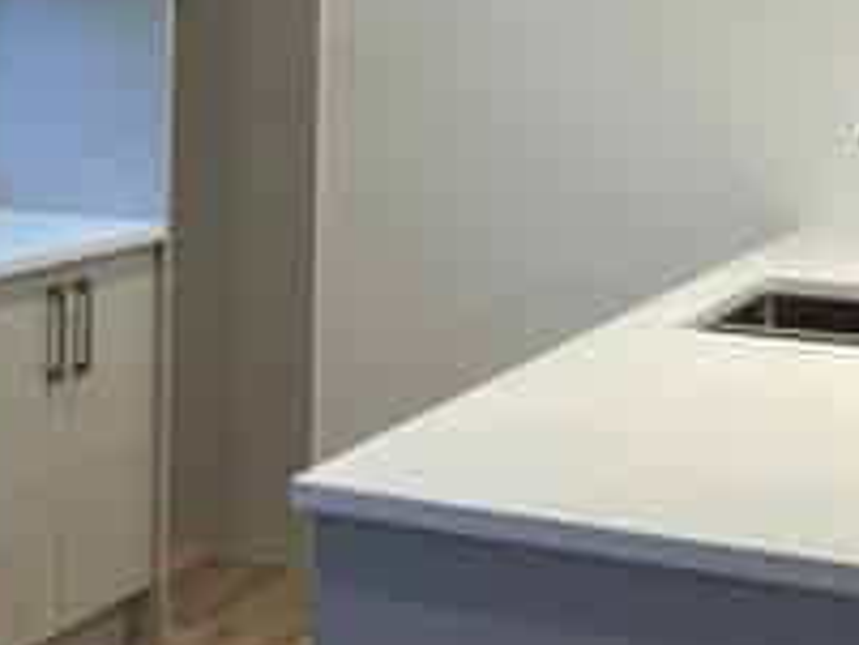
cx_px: 51
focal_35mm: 85
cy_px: 49
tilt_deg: -2.2
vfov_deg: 17.1
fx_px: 2111
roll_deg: -0.9
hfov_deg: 22.3
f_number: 1.5
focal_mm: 5.7
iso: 64
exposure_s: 1/100
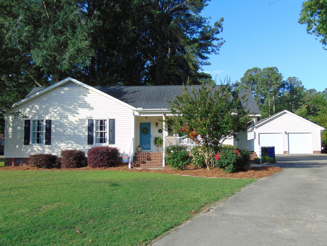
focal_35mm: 36
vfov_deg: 39.7
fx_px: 340
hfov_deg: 51.3
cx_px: 171
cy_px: 130
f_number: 3
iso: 80
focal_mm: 4.5
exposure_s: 1/800
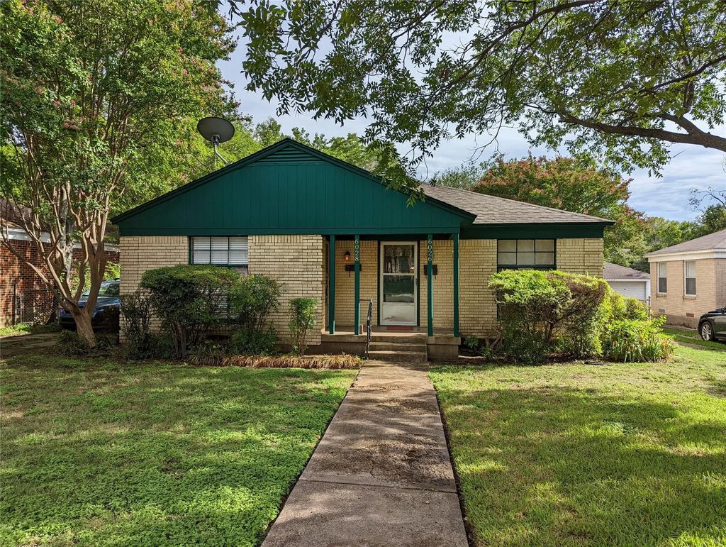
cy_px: 274
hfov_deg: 71.5
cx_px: 363
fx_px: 504
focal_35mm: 24
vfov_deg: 56.9
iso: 35
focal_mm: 6.81
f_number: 1.85
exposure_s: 1/1770
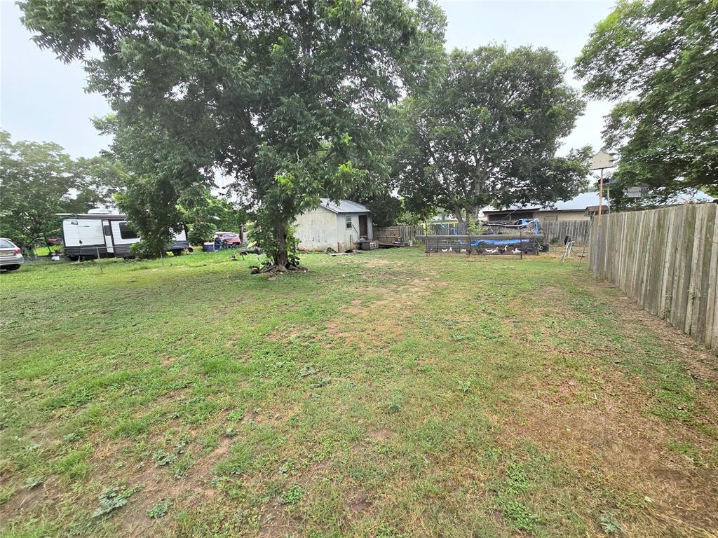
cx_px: 359
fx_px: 270
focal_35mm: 13
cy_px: 269
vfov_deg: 89.9
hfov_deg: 106.2
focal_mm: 2.2
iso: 160
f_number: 2.2
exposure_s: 1/719
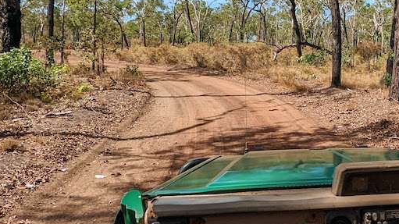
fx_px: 434
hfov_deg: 45.9
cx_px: 339
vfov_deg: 28.9
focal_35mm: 41
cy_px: 95
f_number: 2.2
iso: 49
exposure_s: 1/1976
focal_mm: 2.35
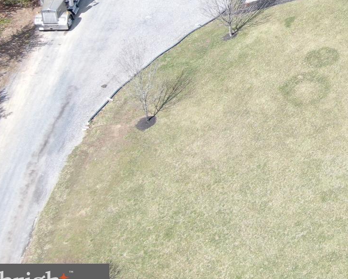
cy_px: -65
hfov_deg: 16.7
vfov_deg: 13.9
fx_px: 1102
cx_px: 479
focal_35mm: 107
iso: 100
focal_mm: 6.77
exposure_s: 1/320
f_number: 3.4
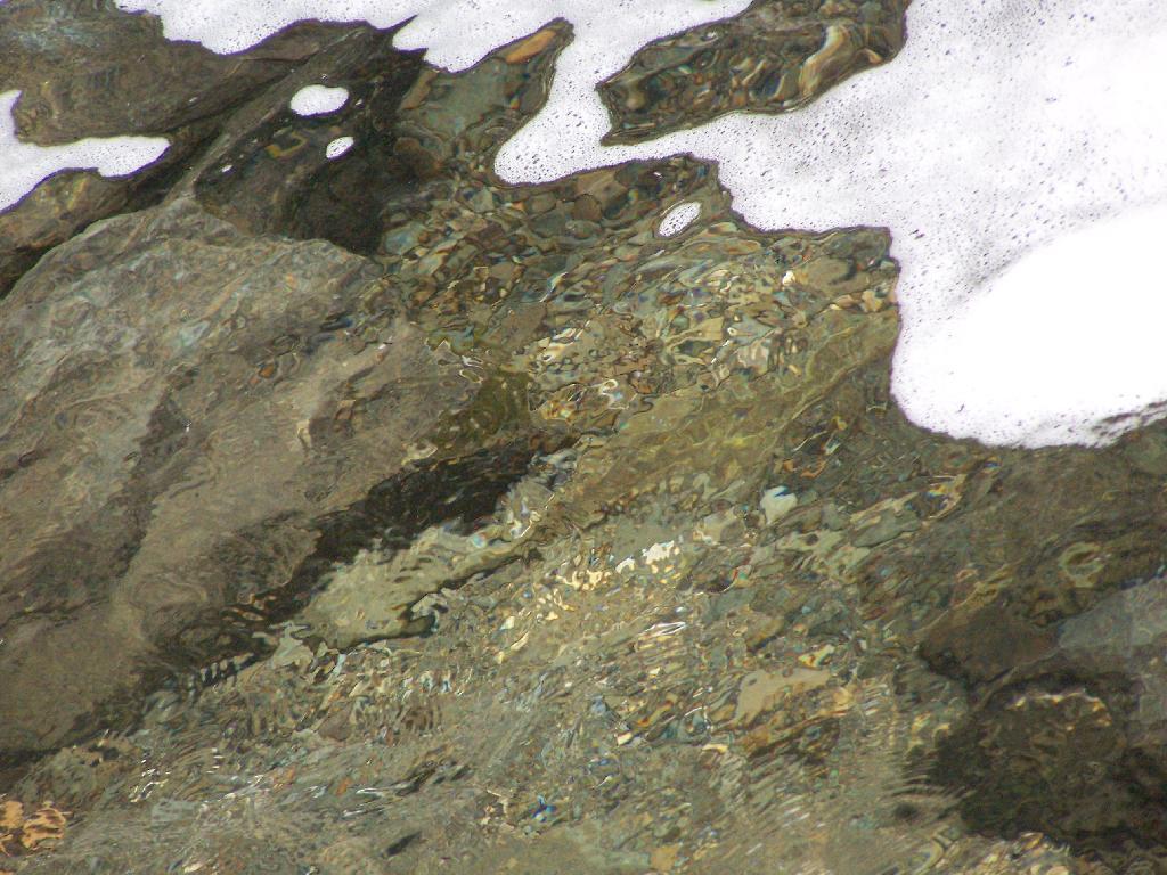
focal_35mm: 367
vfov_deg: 4.1
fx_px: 12373
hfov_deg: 5.4
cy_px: 438
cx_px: 584
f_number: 3.6
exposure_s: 1/500
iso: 400
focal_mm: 60.8
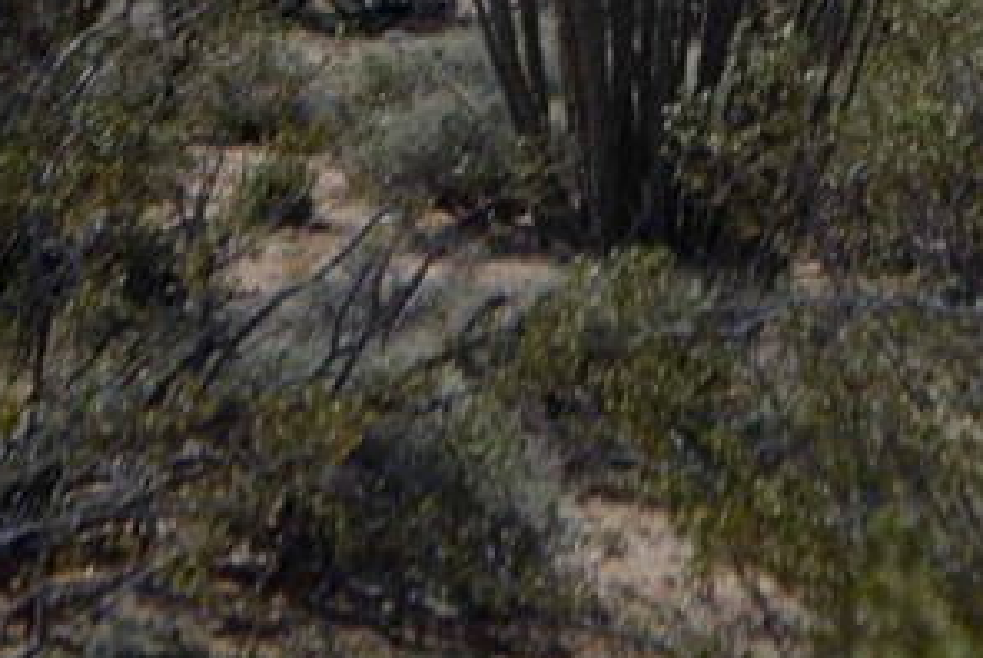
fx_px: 8250
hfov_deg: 6.7
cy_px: -459
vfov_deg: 4.5
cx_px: 1657
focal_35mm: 302
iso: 400
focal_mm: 55
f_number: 7.1
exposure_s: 1/2000
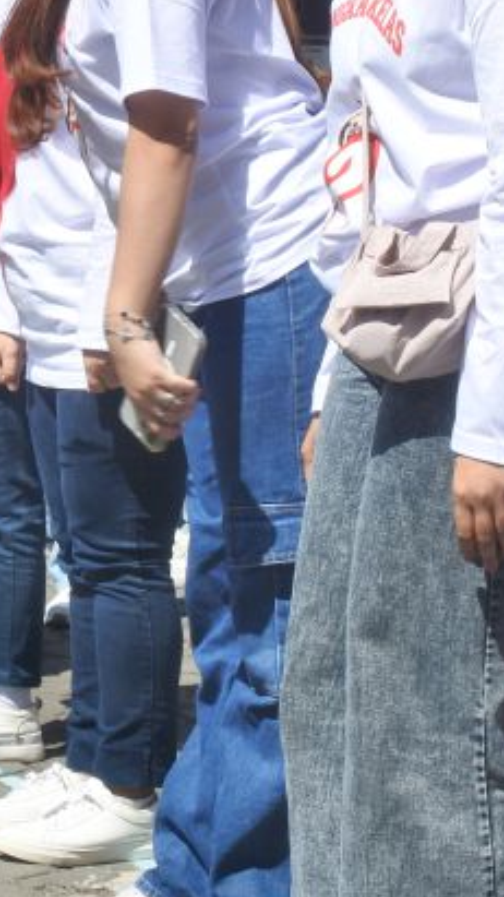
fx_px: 3709
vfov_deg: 13.7
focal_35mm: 156
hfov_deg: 7.7
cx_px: -7
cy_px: 96
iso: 160
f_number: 7.1
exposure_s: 1/400
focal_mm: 16.5
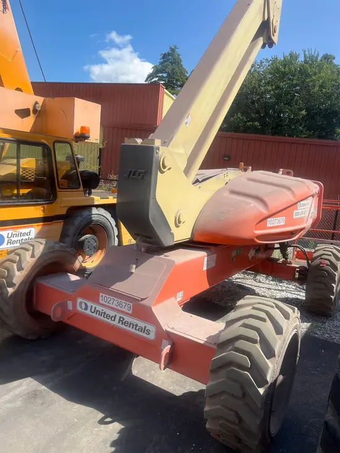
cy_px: 226
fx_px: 340
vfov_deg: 67.3
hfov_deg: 53.1
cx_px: 170
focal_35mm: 26
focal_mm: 5.1
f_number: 1.6
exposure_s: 1/2463
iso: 50
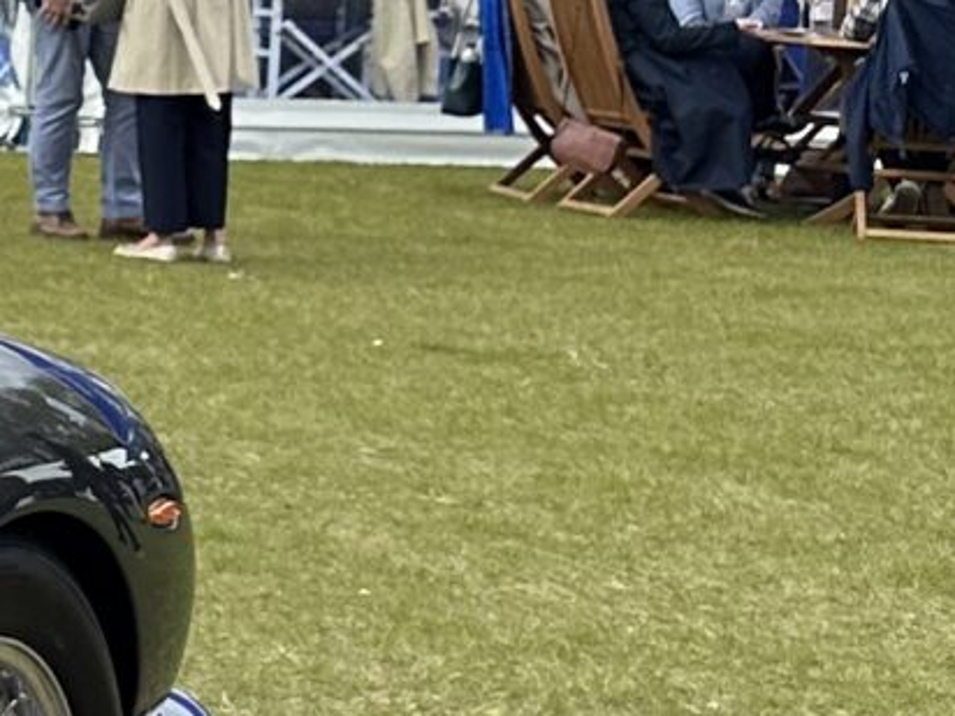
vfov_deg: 9.9
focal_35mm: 149
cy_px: 70
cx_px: -1762
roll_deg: -1.5
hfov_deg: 10.3
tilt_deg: -3.4
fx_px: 4111
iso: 80
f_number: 1.78
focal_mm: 6.86
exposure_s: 1/2469
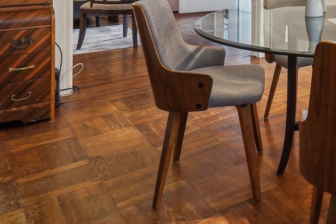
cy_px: -50
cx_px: 368
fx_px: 392
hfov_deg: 38.5
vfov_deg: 27.7
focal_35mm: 42
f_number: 6.3
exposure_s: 1/20
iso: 400
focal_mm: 10
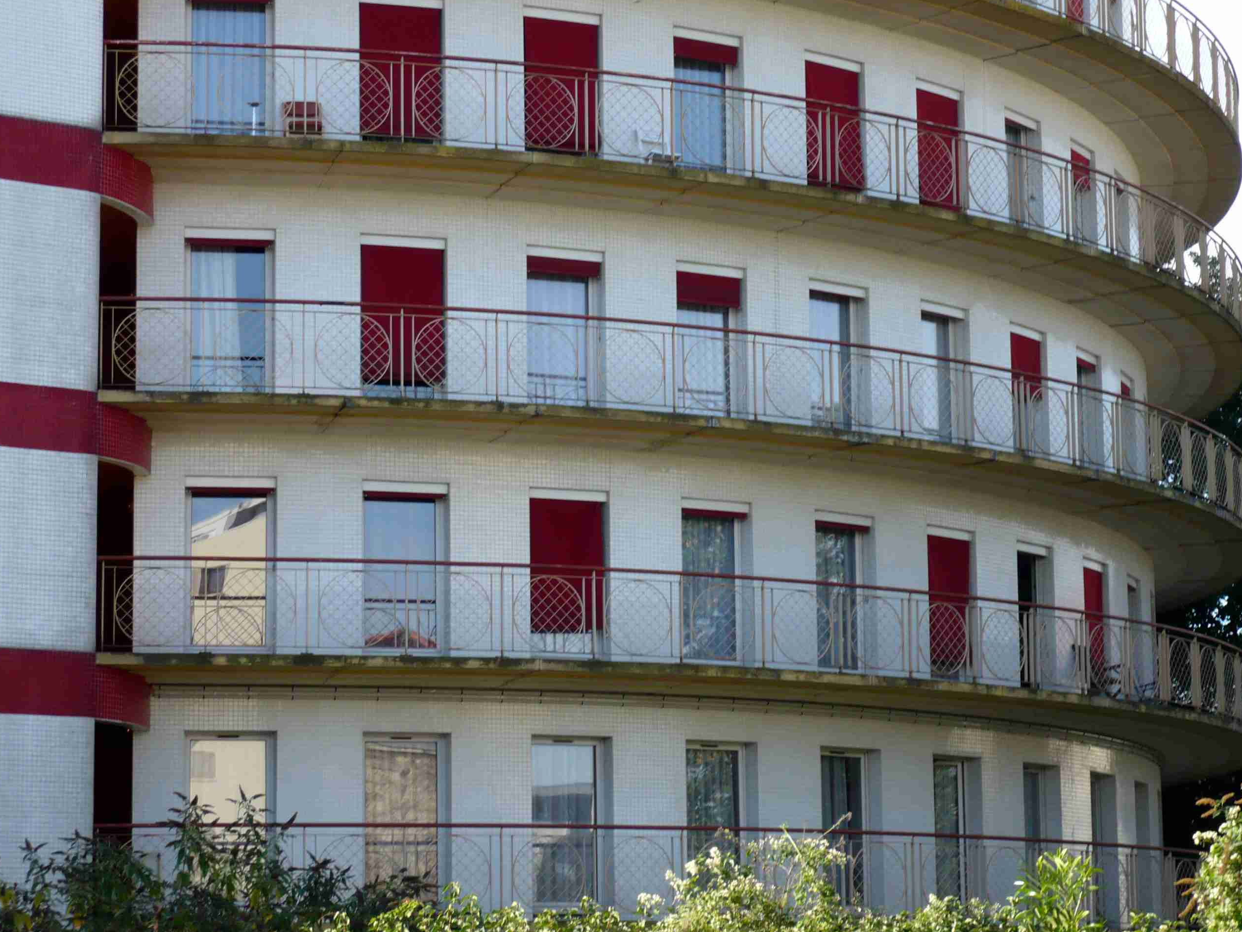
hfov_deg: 18.9
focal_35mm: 104
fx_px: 3732
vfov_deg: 14.2
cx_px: 621
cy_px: 466
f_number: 4.9
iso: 100
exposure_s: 1/160
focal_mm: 17
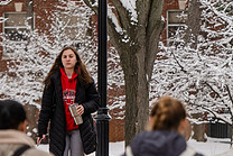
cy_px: 27
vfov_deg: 4.0
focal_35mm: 340
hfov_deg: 6.0
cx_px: 280
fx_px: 2202
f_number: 4
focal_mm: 122
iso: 125
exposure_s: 1/320
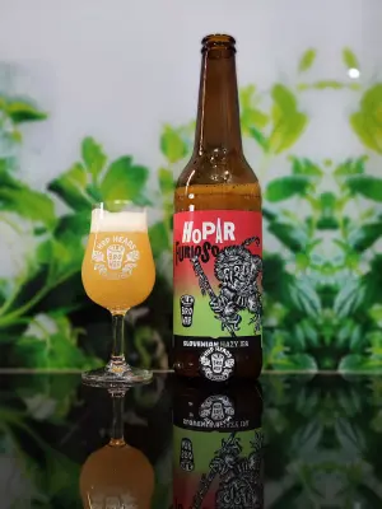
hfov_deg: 30.3
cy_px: 254
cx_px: 191
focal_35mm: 48
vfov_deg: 39.7
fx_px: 706
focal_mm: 7.1
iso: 967
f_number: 1.9
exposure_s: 1/100
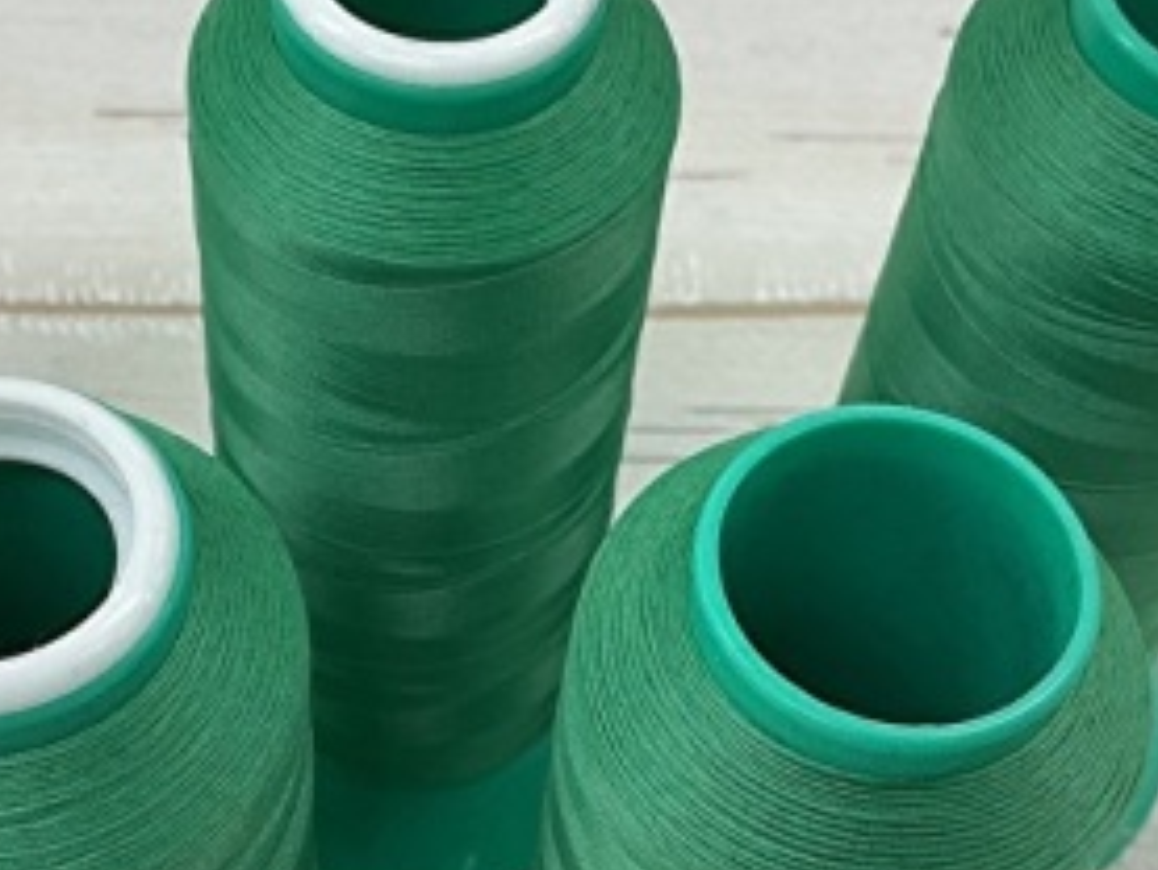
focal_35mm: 67
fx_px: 2242
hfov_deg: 28.9
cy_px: 523
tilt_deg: -57.2
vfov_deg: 21.9
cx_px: 468
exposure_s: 1/60
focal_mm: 3
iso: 40
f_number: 1.8
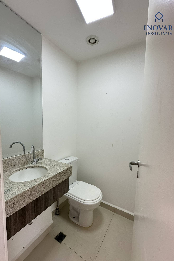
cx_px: 85
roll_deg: -2.2
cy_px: 132
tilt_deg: -4.8
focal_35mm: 15
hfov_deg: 77.3
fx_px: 109
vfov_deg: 100.4
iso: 100
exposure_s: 1/120
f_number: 2.2
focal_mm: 2.22
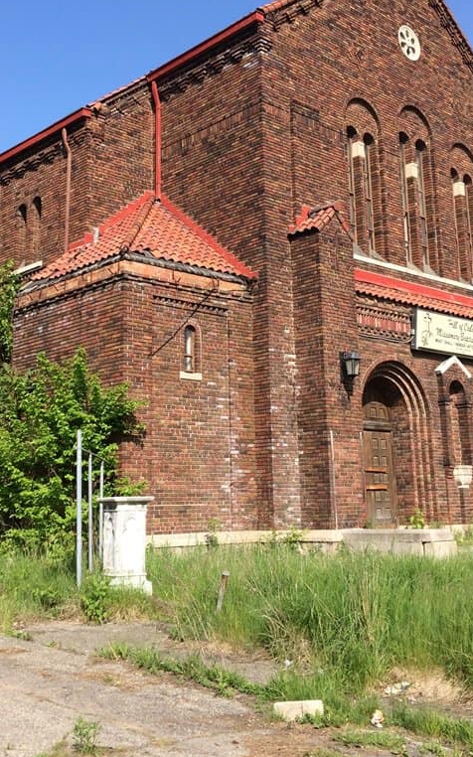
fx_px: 887
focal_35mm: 43
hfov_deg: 29.8
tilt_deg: +14.5
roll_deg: +2.3
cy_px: 279
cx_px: 224
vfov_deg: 45.8
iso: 32
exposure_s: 1/1325
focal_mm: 4.15
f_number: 2.2
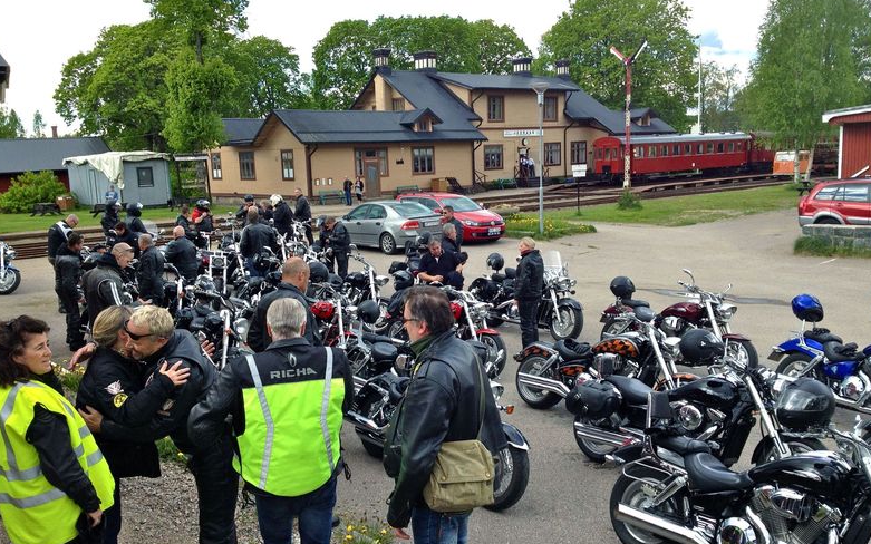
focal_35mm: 38
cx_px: 436
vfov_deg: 33.6
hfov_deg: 51.5
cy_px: 299
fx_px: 902
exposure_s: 1/394
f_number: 2.4
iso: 64
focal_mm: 4.28
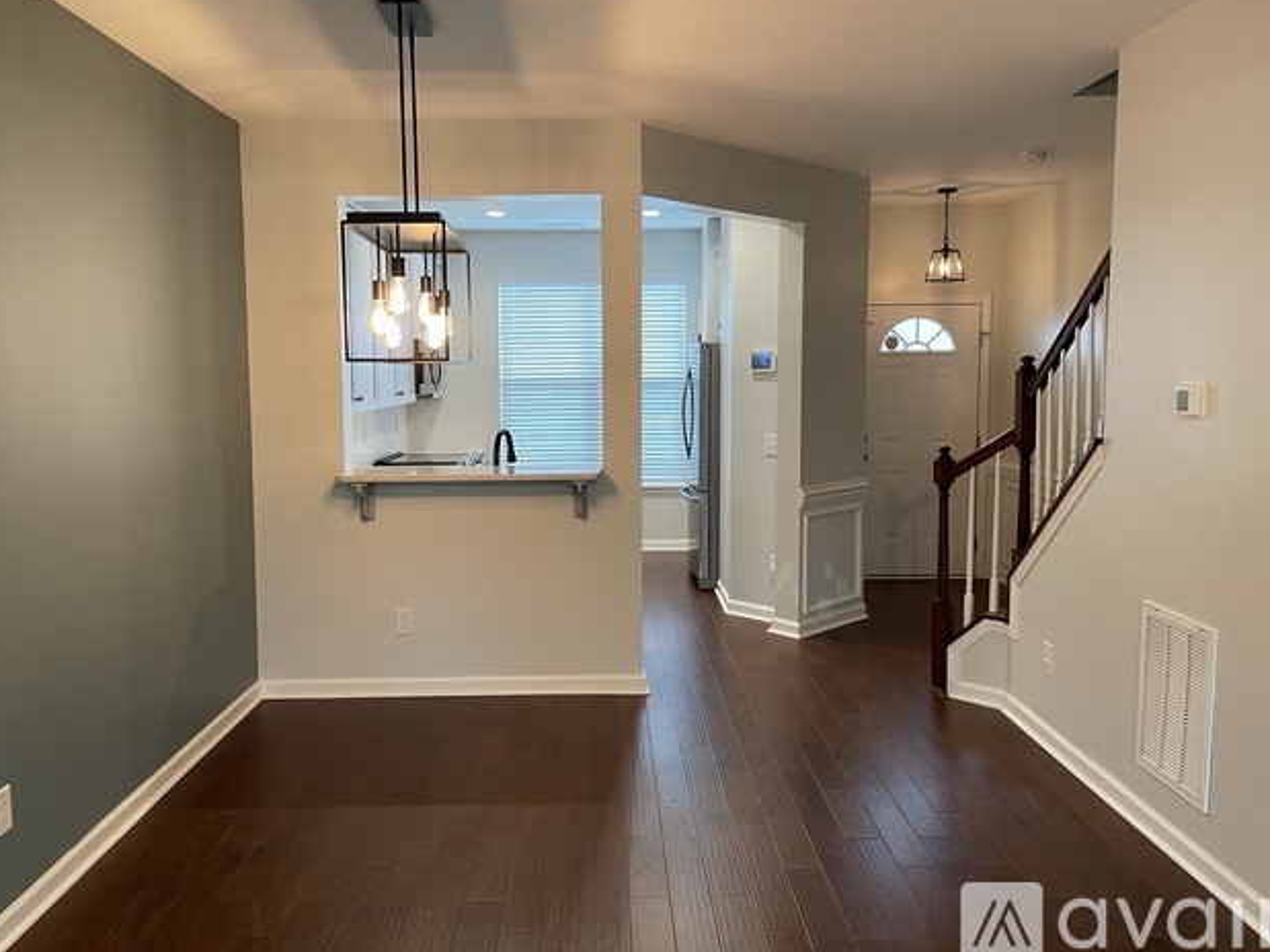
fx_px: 1027
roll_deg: +1.1
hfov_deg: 63.4
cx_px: 608
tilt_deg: -3.8
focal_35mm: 28
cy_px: 451
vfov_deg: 49.7
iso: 160
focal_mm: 4.2
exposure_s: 1/60
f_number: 1.6
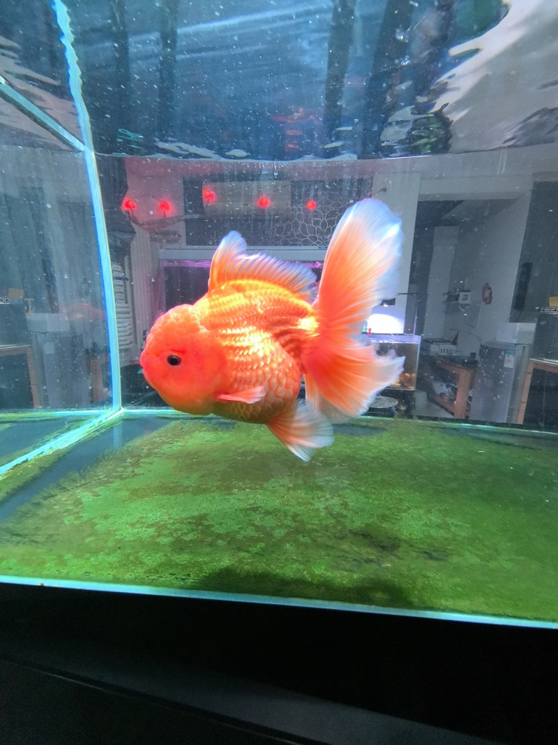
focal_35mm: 13
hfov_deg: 89.9
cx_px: 279
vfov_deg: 106.2
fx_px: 279
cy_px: 372
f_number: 2.2
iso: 250
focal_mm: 1.95
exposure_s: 1/60
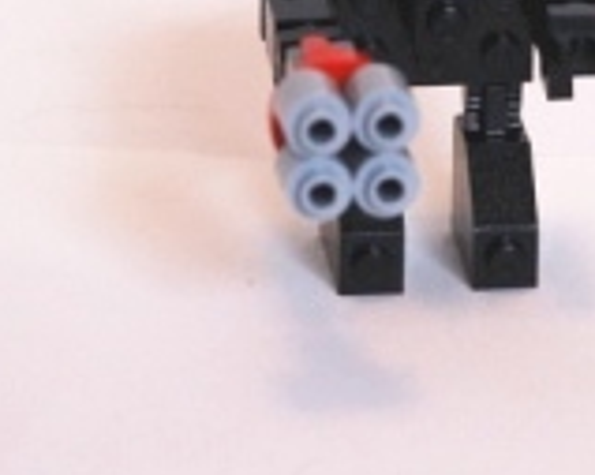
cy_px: 97
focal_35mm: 534
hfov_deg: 3.6
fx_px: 9403
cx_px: 430
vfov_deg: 2.9
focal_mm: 135
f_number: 5.6
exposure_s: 1/100
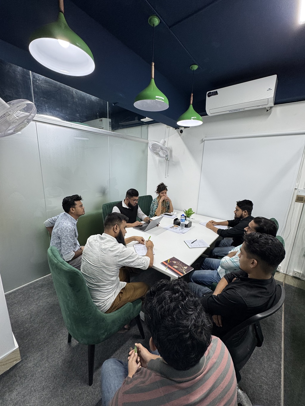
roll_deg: -2.0
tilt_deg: -11.3
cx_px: 152
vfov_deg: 102.1
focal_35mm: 14
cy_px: 203
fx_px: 164
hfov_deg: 85.7
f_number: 2.2
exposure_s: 1/100
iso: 160
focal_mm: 2.22
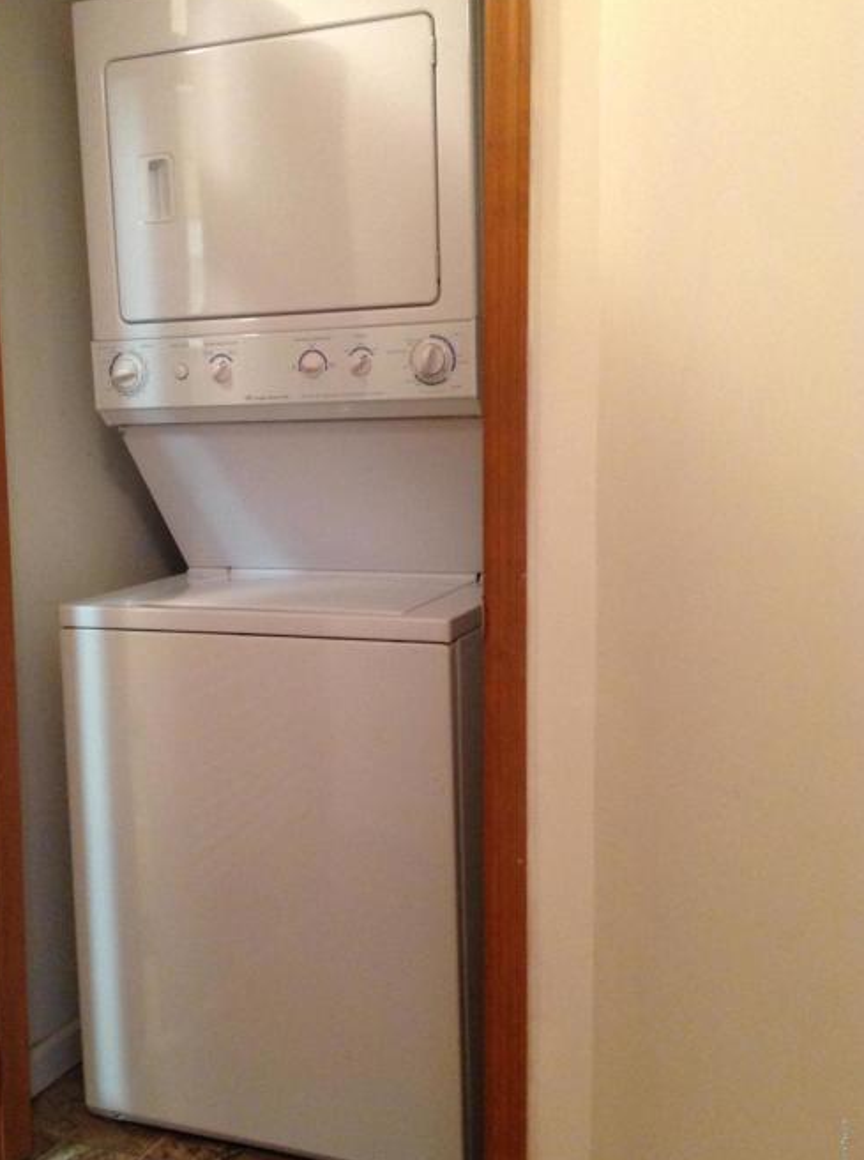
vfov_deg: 45.9
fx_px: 1370
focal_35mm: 41
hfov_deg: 34.9
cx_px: 370
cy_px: 569
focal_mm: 4.28
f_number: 2.4
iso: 250
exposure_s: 1/15
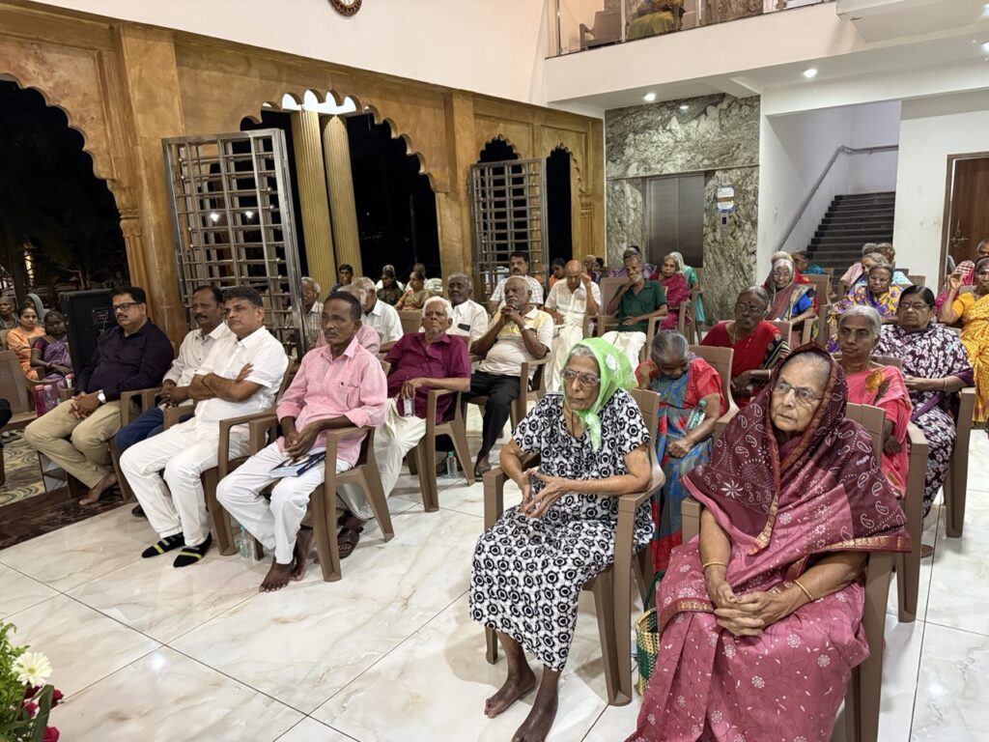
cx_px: 494
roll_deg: +3.0
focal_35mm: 24
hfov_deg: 71.6
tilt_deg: -11.5
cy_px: 371
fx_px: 686
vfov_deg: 56.8
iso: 800
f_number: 1.78
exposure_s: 1/52
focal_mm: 6.76
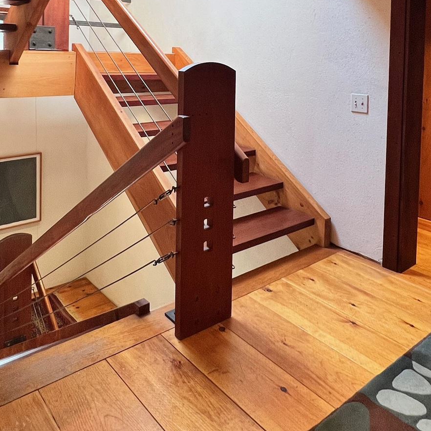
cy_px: 72
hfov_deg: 54.0
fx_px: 423
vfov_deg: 50.0
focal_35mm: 30
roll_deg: -1.4
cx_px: 203
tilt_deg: -1.5
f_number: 1.8
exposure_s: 1/120
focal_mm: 1.57
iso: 200
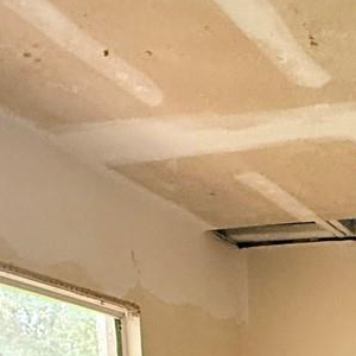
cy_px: 676
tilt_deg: -16.0
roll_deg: -1.5
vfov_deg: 18.7
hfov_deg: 24.4
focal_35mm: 66
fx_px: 768
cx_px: 390
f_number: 2.2
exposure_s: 1/60
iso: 400
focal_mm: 2.22
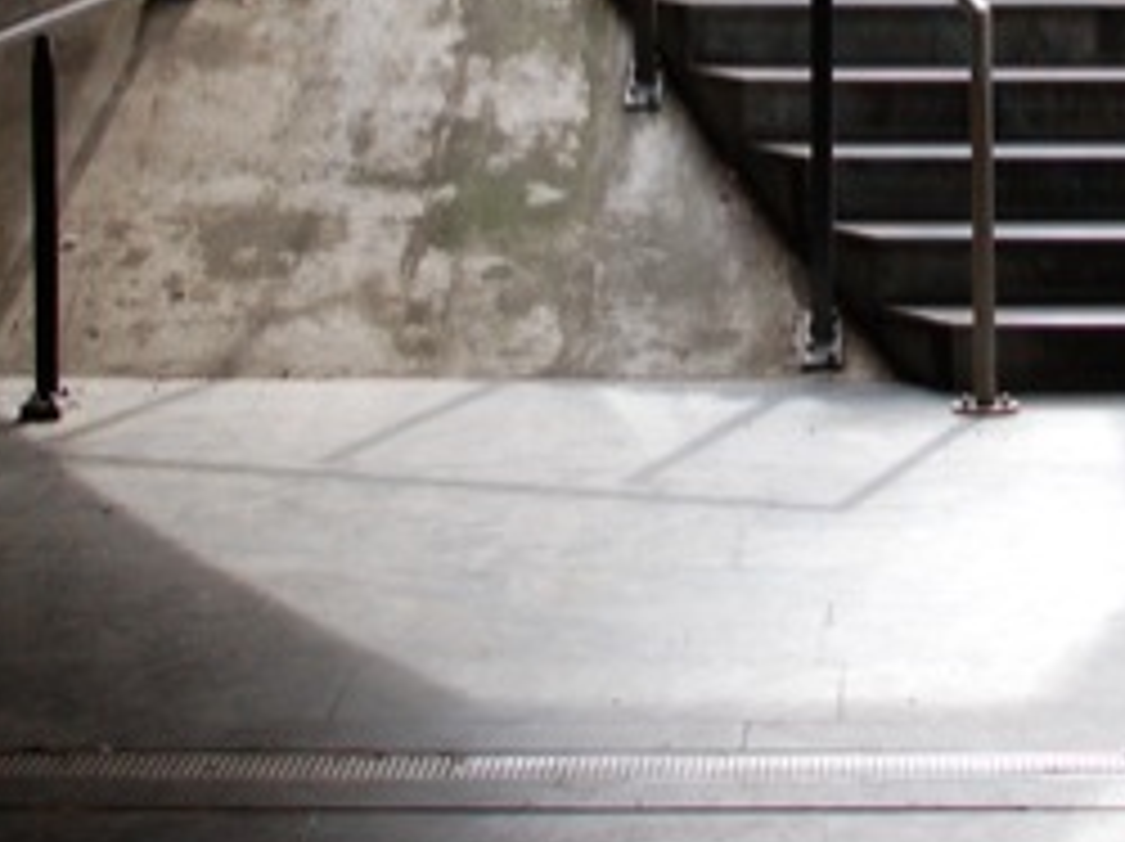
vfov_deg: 11.3
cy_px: -43
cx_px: 900
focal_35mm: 129
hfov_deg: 15.2
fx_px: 4196
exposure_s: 1/200
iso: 800
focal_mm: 35
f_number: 7.1
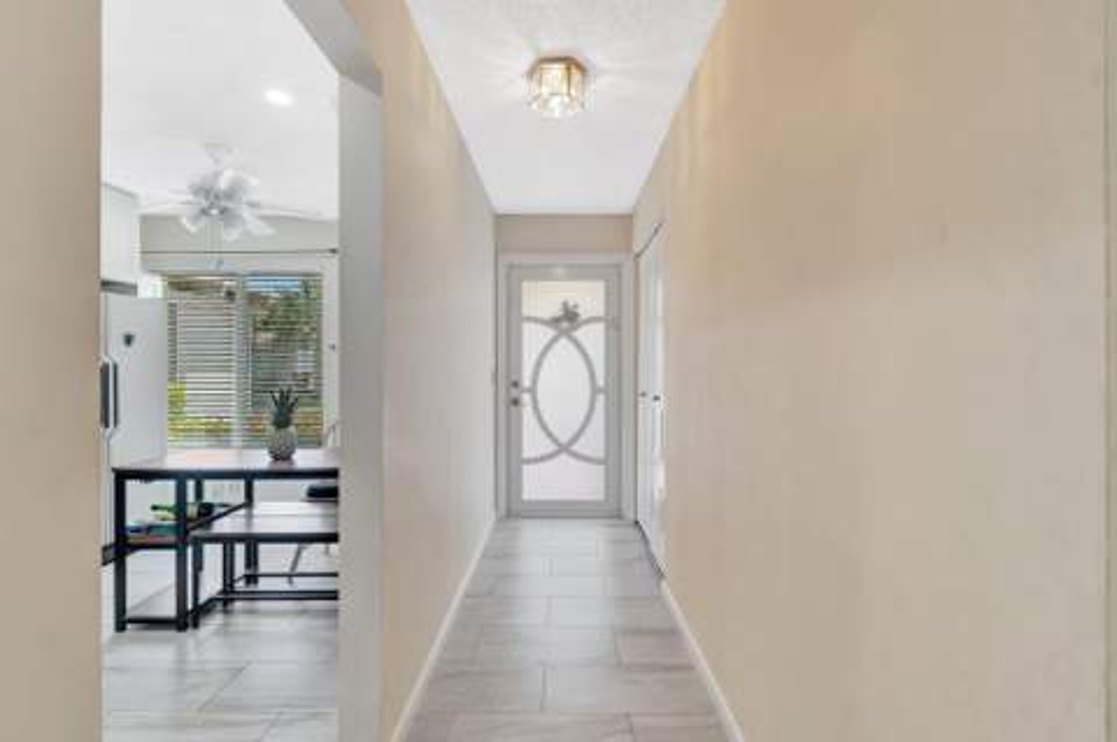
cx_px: 558
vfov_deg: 73.6
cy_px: 371
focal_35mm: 16
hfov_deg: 96.8
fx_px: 496
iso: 1100
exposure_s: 1/60
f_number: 8
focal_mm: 11
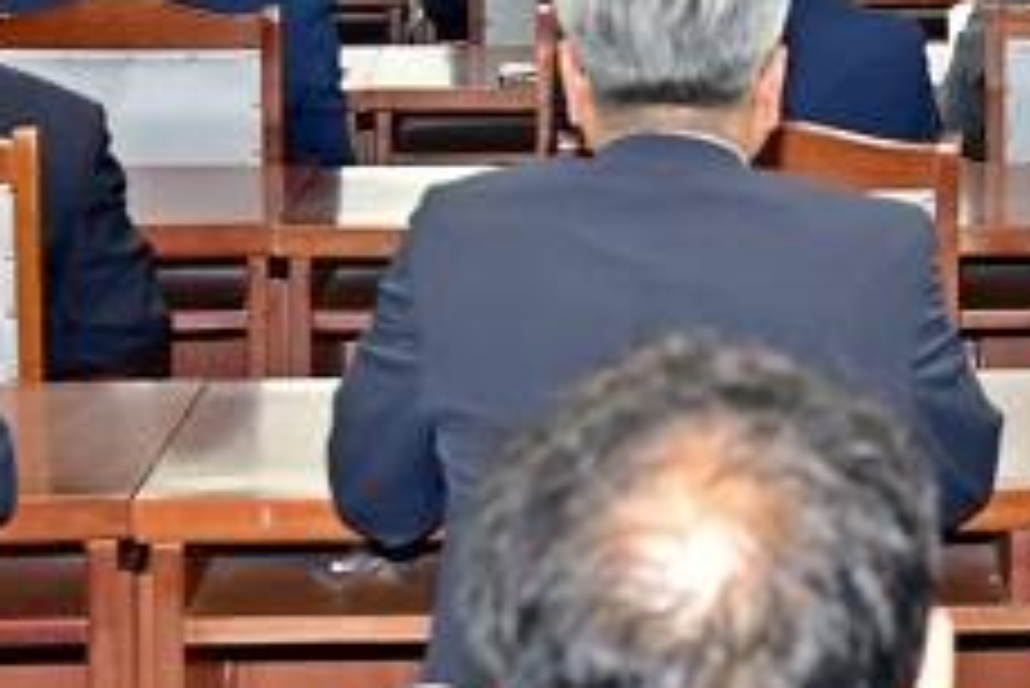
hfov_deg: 18.4
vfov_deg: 12.5
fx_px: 3092
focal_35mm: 108
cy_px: -79
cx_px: 1039
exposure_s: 1/80
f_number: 7.1
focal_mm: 45
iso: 1600
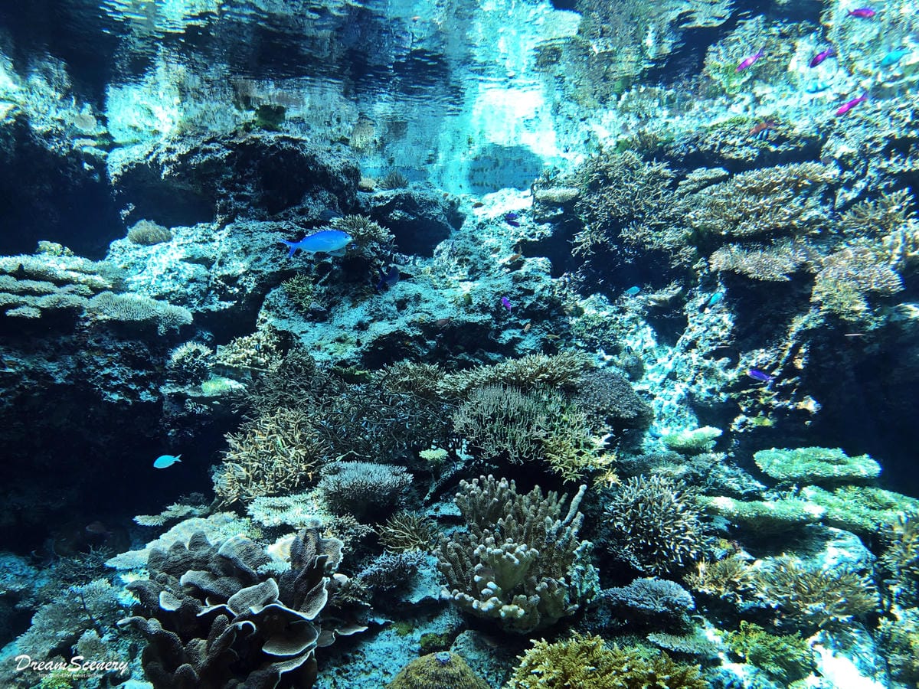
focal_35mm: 28
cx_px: 460
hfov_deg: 63.4
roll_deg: +0.2
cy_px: 344
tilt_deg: +4.0
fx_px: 743
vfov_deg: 49.7
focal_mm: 3.99
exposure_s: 1/120
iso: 32
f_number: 1.8
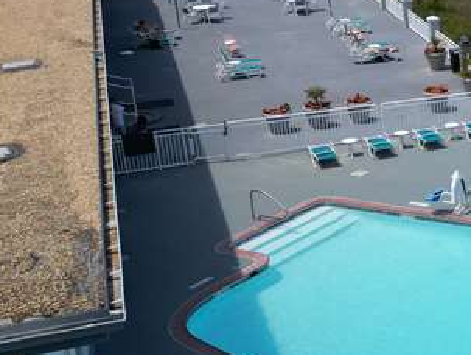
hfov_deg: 19.9
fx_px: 1103
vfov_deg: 18.2
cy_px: 128
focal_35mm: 81
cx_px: 759
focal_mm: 6.72
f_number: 1.7
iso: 110
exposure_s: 1/2500
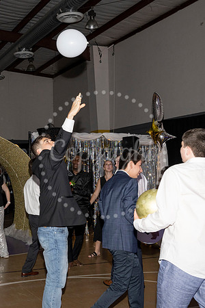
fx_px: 423
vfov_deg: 40.0
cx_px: 36
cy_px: 154
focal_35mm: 50
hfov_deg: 26.7
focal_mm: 33
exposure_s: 1/100
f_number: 5.6
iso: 1000
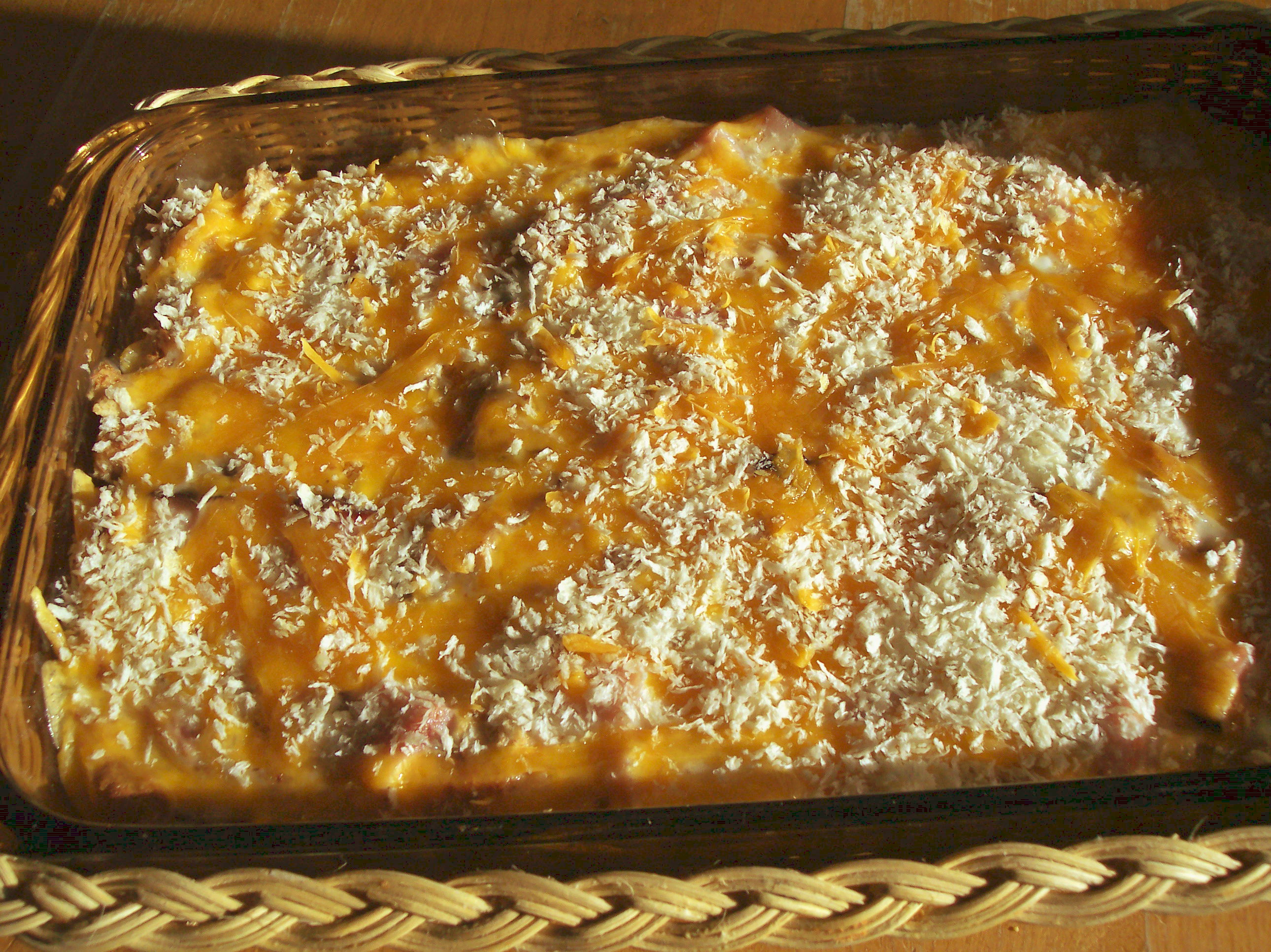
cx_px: 636
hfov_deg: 49.0
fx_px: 1394
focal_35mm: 38
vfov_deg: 37.7
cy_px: 476
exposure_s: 1/700
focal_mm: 8
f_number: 4.8
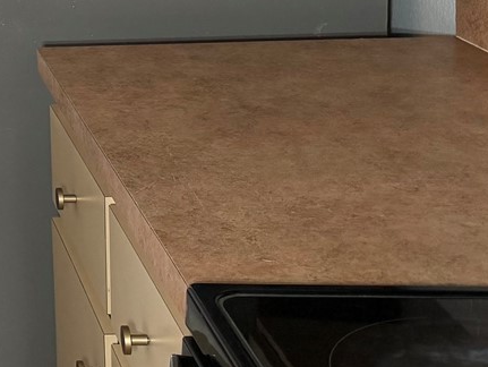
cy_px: -127
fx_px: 1256
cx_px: -297
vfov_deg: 15.7
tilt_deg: -6.4
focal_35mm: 89
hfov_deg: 18.7
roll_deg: +3.3
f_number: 1.78
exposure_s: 1/61
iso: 200
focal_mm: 6.76
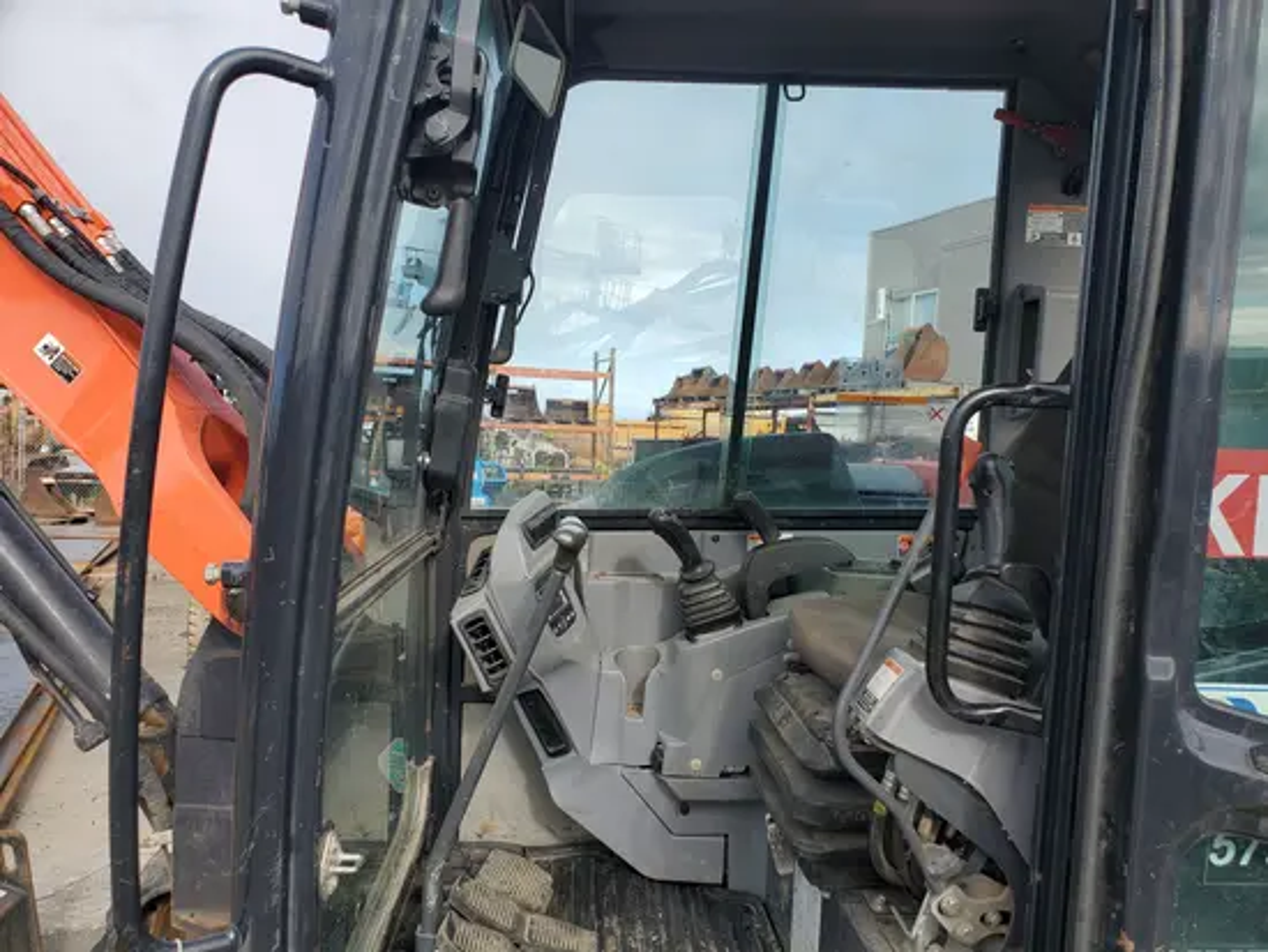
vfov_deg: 53.1
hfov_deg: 67.3
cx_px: 634
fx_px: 953
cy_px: 476
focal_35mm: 26
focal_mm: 4.3
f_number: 2.4
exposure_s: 1/779
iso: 50
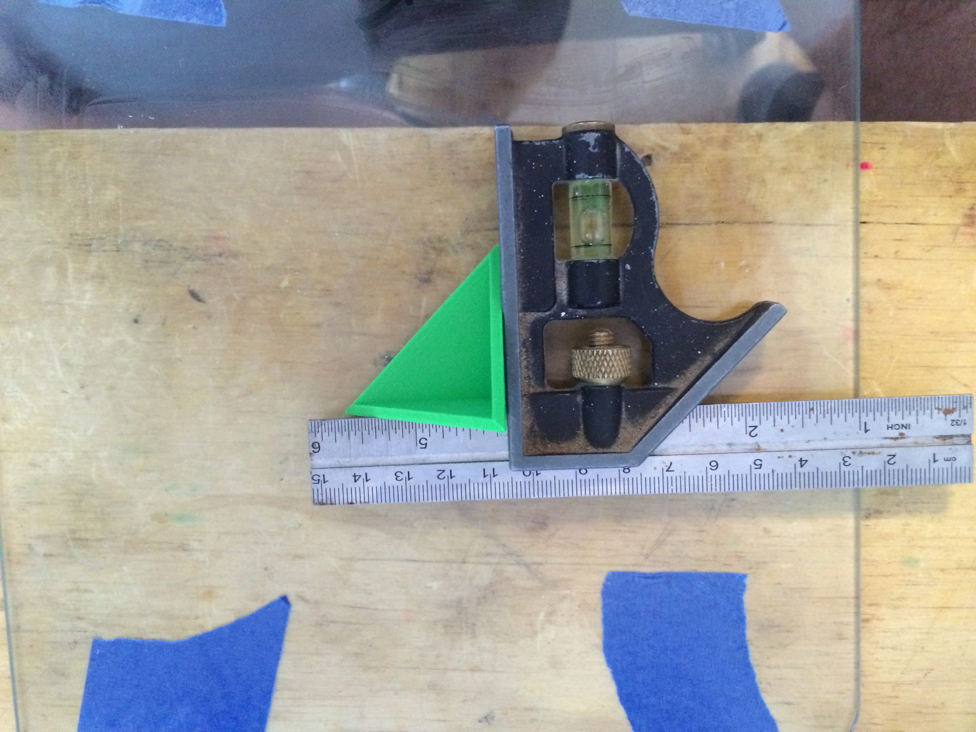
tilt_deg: -84.6
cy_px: 366
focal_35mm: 29
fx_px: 818
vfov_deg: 48.2
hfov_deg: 61.7
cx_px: 488
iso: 320
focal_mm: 4.15
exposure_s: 1/15
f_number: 2.2
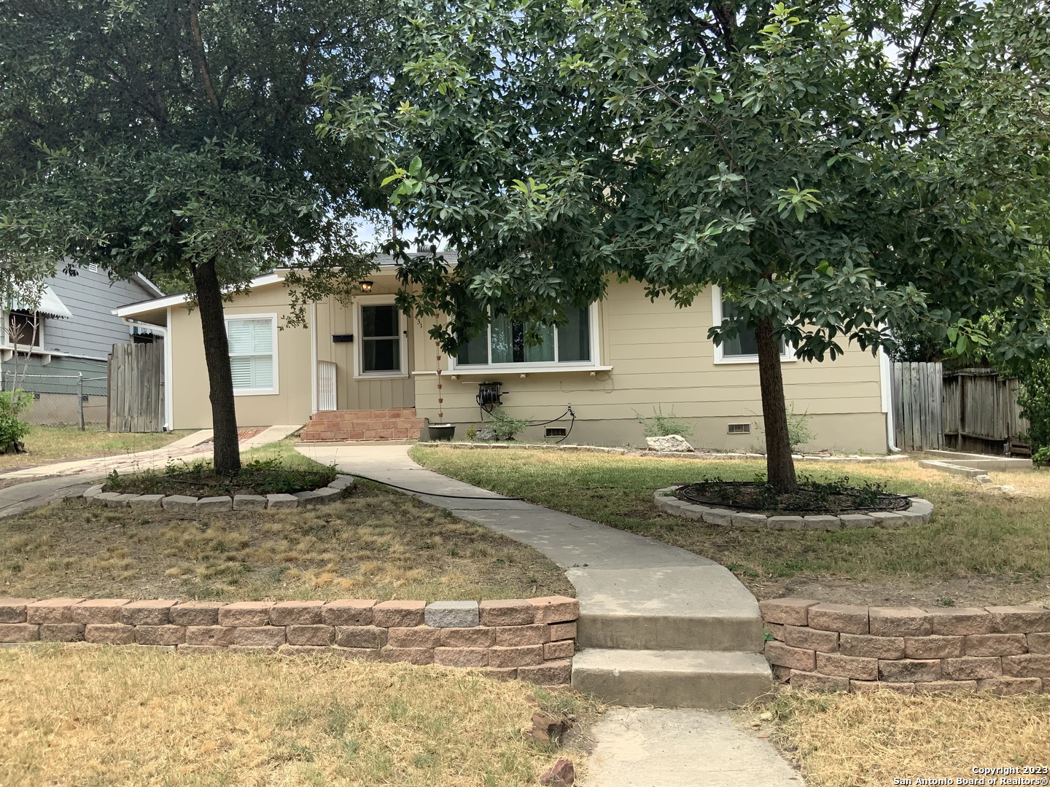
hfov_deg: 61.7
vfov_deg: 48.2
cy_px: 394
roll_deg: +2.2
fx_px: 880
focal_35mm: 29
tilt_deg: +2.8
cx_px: 525
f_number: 1.8
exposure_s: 1/912
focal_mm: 3
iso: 16
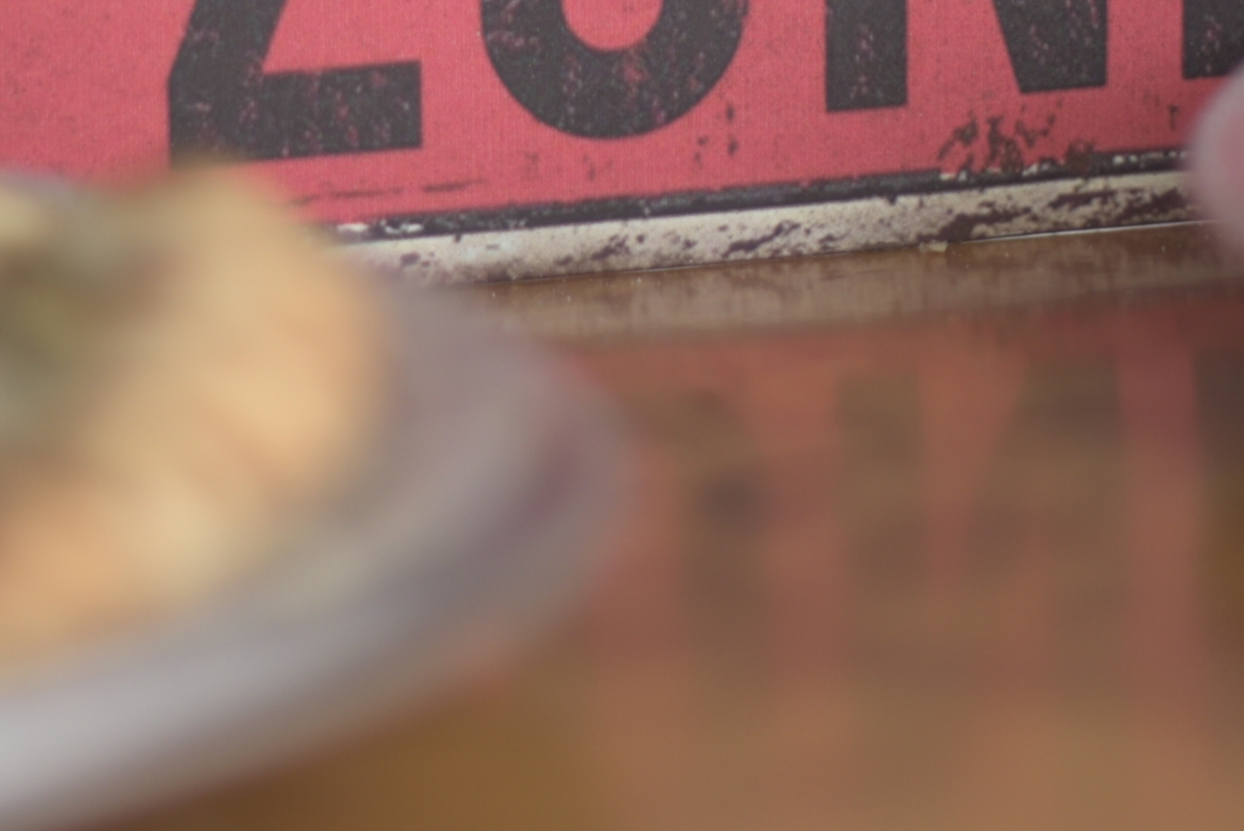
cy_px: -617
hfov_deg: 9.8
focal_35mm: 209
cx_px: 725
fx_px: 7225
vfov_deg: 6.4
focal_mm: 50
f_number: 1.4
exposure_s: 1/1000
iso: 200
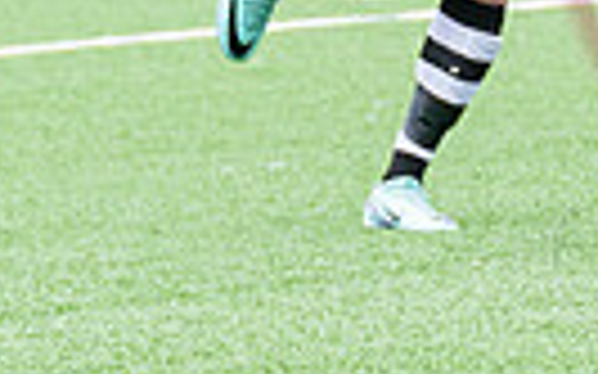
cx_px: 1386
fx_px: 15052
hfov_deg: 2.3
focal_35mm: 924
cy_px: -56
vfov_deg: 1.4
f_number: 4
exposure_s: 1/1250
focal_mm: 91
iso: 800
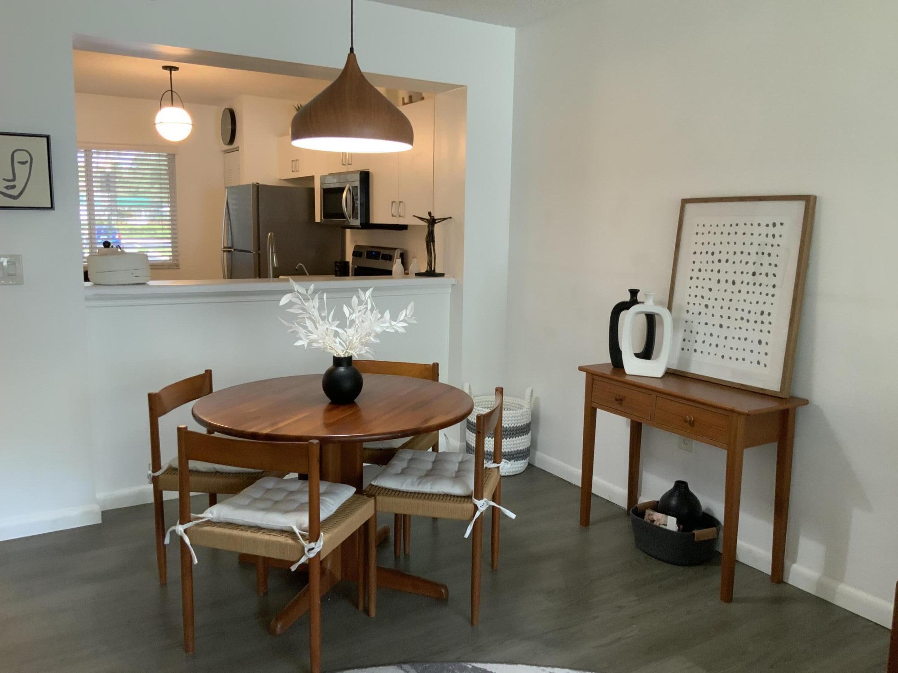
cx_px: 449
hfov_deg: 61.7
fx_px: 752
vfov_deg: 48.2
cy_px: 336
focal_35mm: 29
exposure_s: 1/60
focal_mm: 3
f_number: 1.8
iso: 200
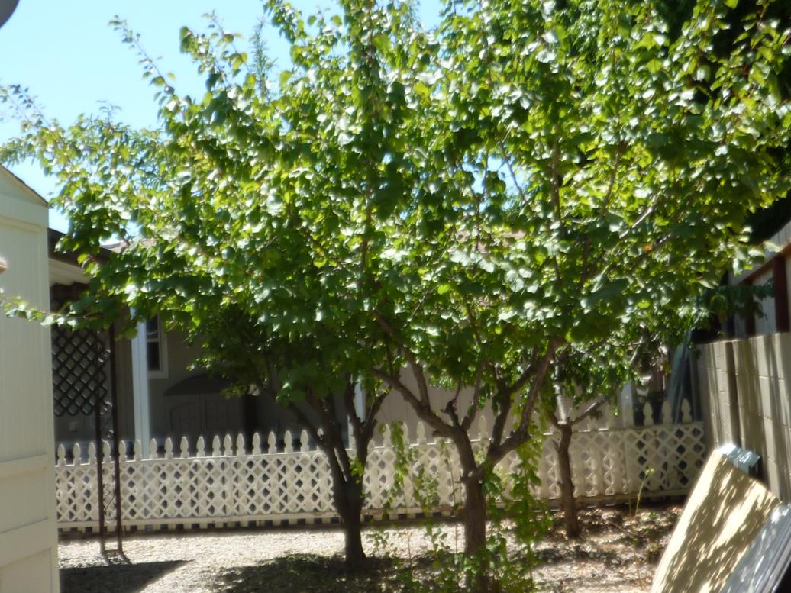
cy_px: 346
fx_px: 960
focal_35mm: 42
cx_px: 389
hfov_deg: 44.8
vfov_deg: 34.3
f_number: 4
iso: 80
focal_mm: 4.7
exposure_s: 1/320
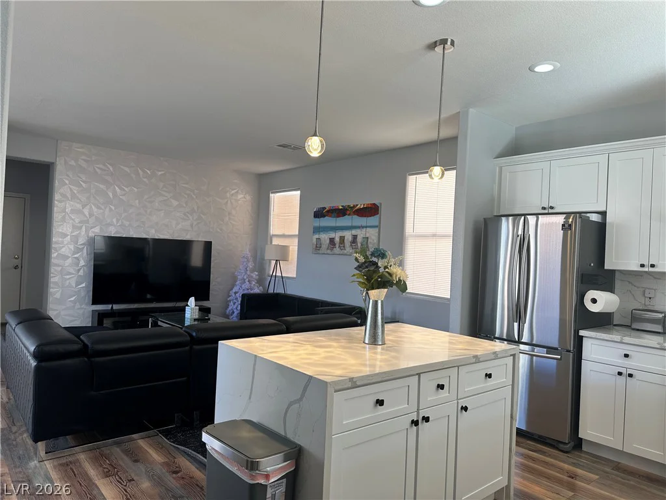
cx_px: 333
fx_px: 462
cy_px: 250
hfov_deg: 71.6
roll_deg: -3.1
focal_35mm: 24
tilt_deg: -0.7
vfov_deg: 56.8
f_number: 1.78
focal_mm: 6.86
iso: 64
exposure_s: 1/120
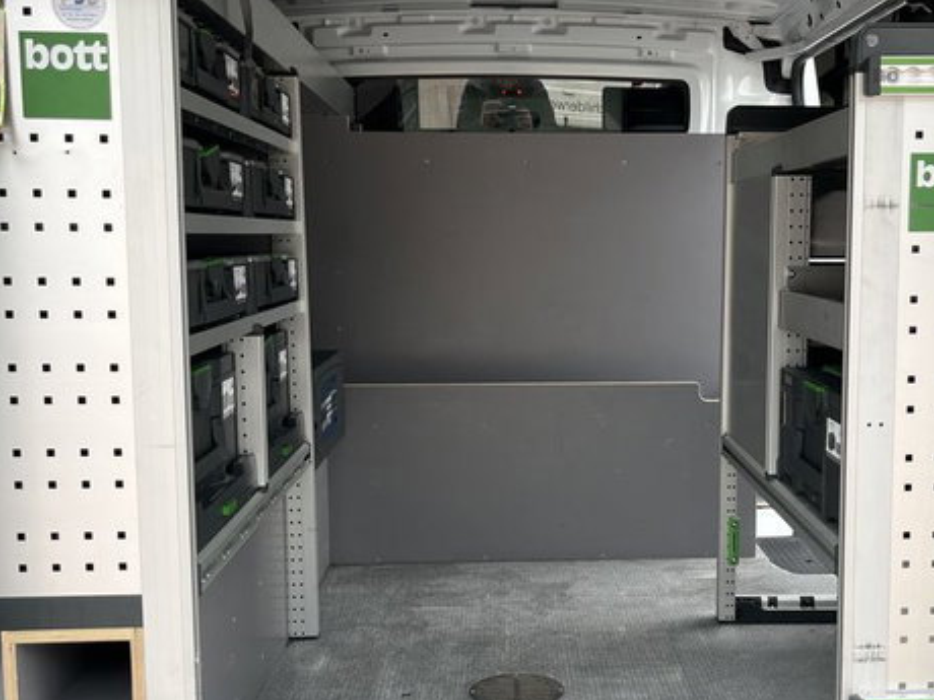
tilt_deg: -6.4
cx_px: 573
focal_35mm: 43
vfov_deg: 33.5
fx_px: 1160
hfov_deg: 43.6
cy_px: 398
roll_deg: -0.8
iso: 50
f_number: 1.6
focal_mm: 5.1
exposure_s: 1/375
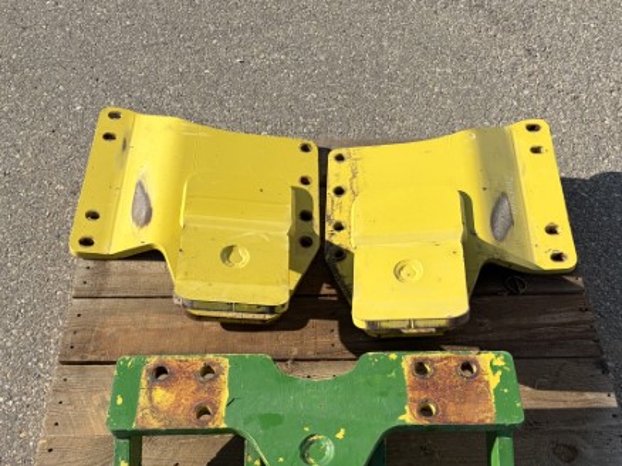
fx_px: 682
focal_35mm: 38
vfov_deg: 37.2
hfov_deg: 49.0
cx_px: 329
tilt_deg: -55.3
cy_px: 317
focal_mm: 5.96
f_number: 1.6
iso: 64
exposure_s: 1/3448
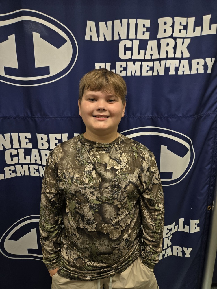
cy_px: 144
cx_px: 108
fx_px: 192
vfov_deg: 73.9
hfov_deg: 58.9
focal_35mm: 23
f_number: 1.8
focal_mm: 5.4
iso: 200
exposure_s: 1/120
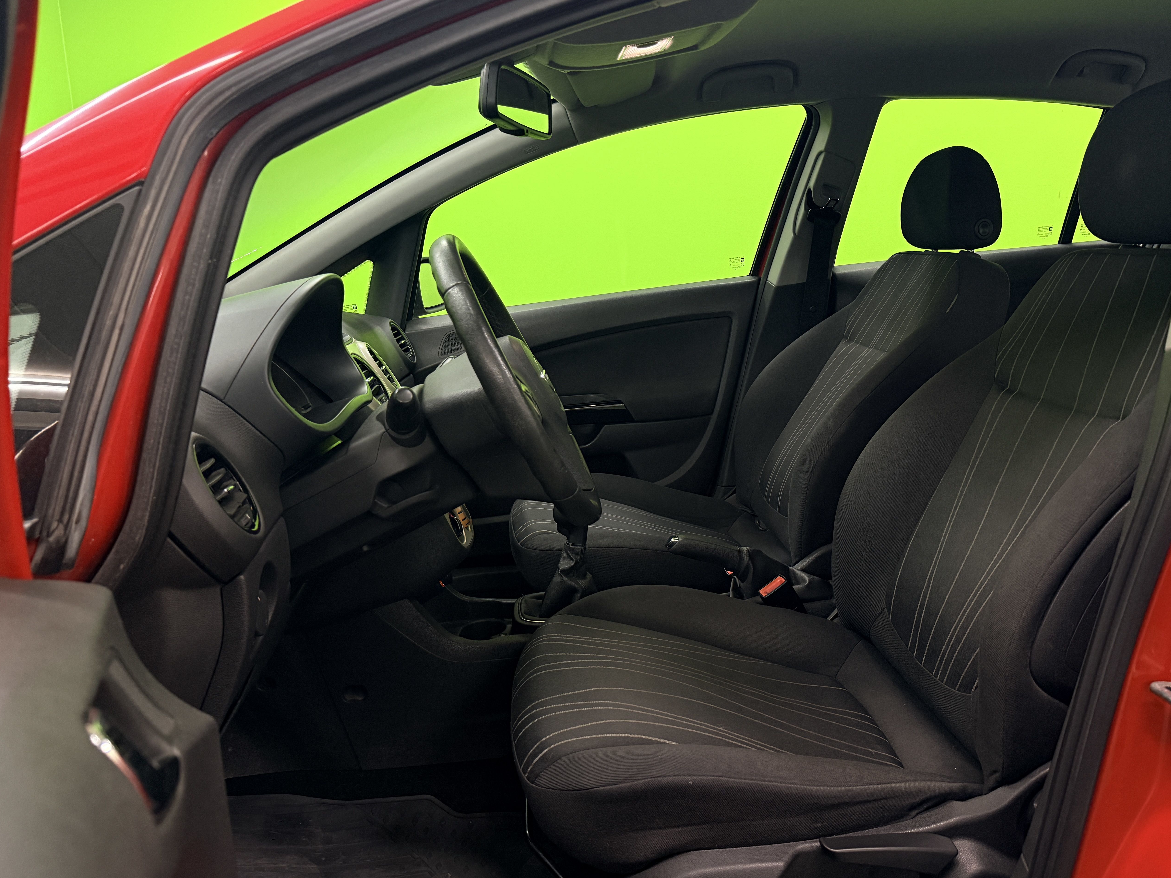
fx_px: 913
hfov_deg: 65.2
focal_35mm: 27
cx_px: 627
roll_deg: +1.9
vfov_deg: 51.4
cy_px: 433
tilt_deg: -11.3
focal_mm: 6.76
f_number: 1.78
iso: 400
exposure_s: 1/100
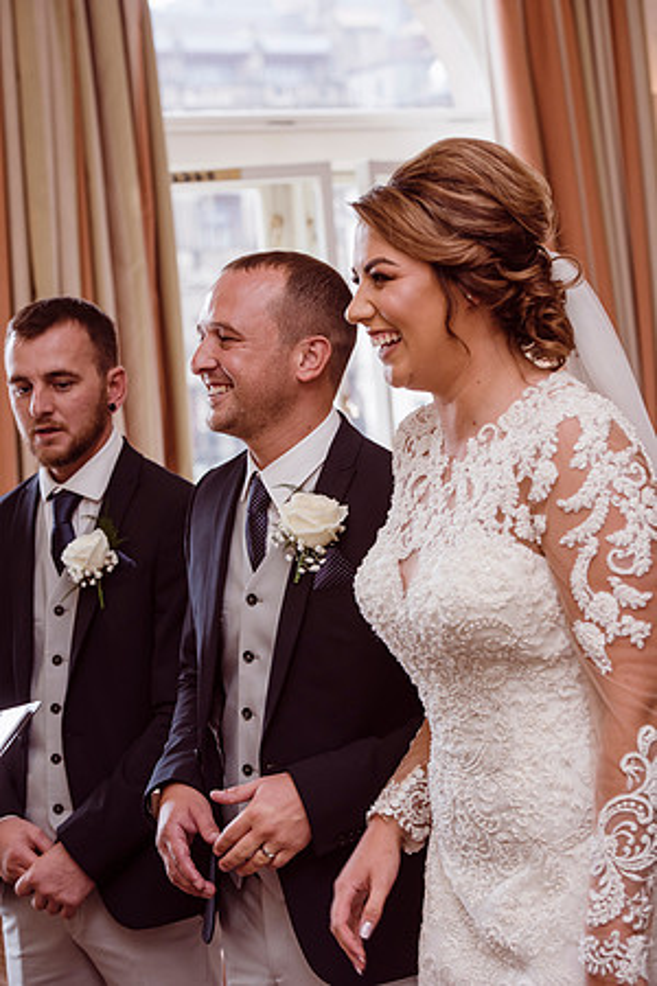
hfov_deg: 15.9
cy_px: 493
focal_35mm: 86
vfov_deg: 23.6
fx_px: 2354
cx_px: 328
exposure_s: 1/200
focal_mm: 86
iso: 500
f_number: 5.6
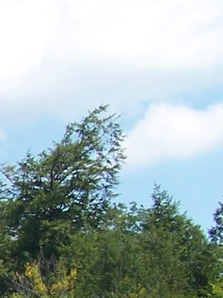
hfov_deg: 8.2
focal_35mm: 160
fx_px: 1375
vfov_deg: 12.0
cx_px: -389
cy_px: 391
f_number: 4
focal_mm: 6.3
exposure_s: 1/500
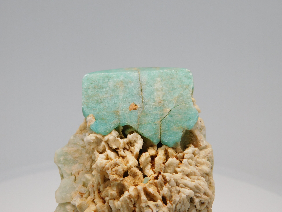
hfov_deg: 37.5
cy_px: 106
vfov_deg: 28.6
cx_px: 141
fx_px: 415
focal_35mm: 51
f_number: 3.8
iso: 125
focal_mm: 9
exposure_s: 1/320
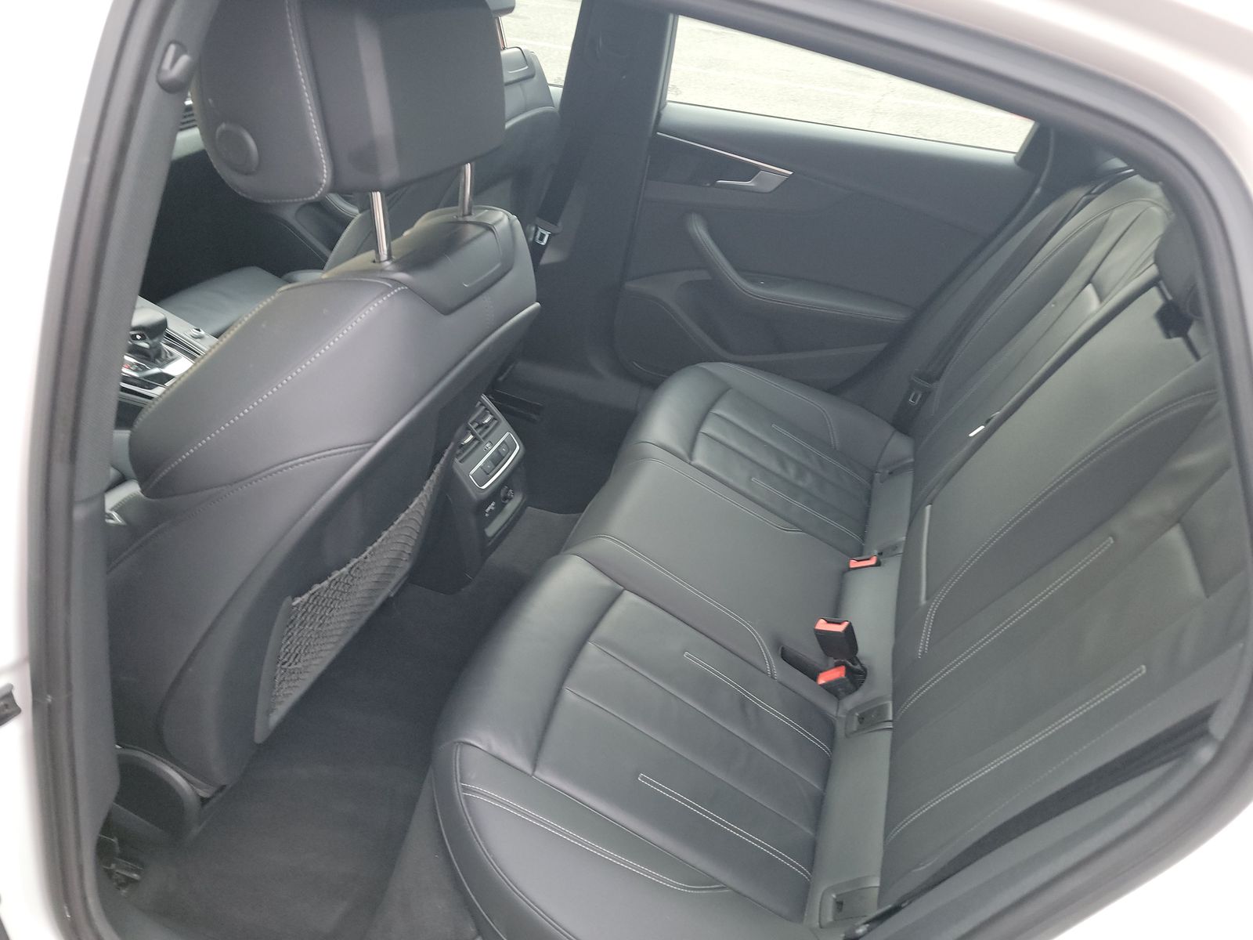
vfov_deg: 56.8
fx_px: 869
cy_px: 470
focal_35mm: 24
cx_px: 626
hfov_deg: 71.6
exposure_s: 1/59
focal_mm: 6.7
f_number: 1.8
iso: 604
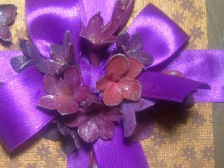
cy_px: 71
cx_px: 81
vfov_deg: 19.6
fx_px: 485
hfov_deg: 25.9
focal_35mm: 75
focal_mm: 7.8
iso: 50
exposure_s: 1/26.5
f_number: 2.8
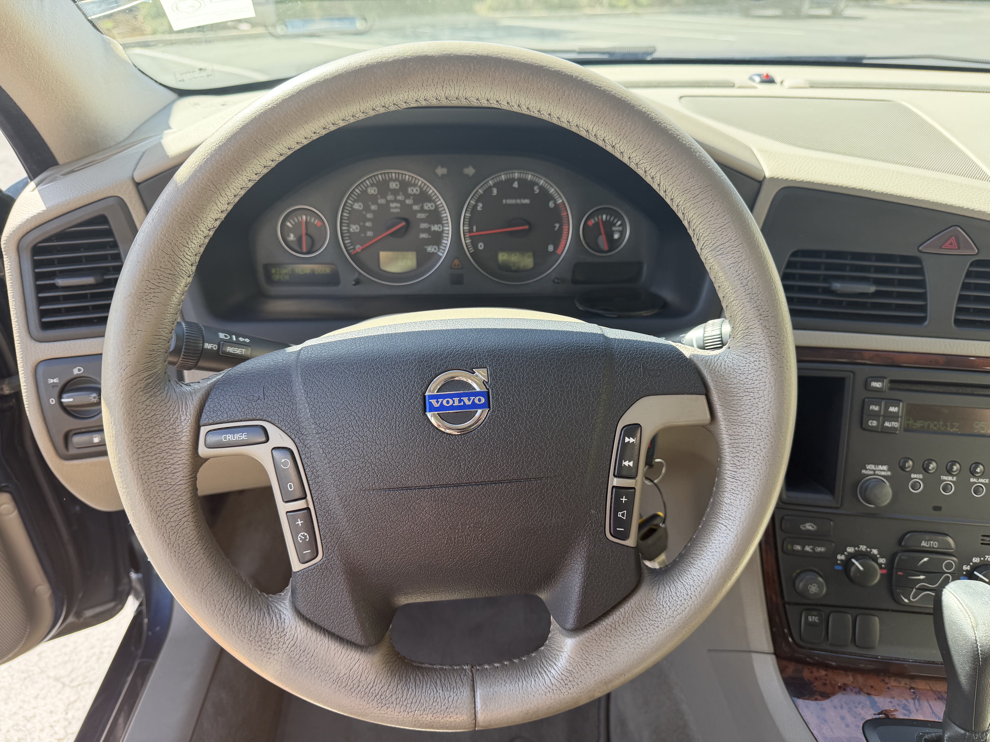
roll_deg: +1.0
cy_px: 371
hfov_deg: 71.6
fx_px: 686
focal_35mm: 24
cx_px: 495
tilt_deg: -28.6
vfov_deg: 56.8
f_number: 1.78
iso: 100
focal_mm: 6.76
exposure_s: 1/361
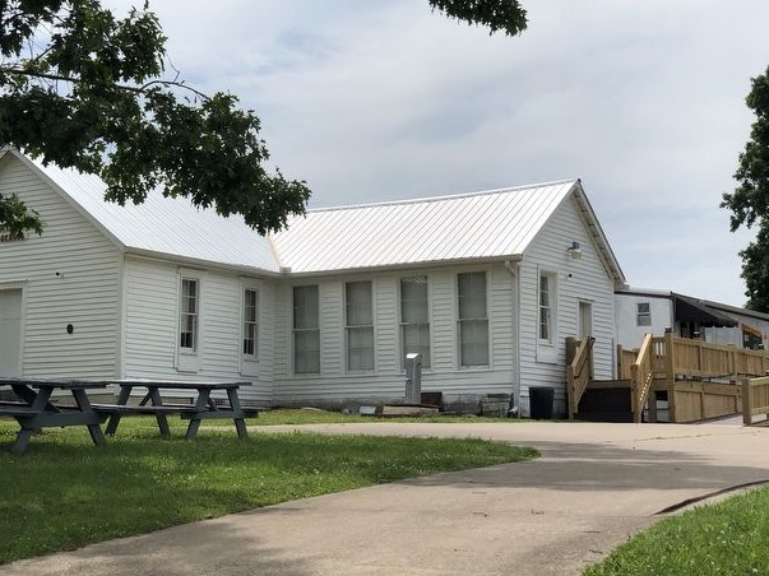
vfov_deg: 21.3
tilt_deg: +7.3
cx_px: 281
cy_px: 278
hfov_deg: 28.1
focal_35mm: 69
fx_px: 1533
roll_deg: +0.2
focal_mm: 6
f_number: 2.4
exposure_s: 1/2315
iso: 16
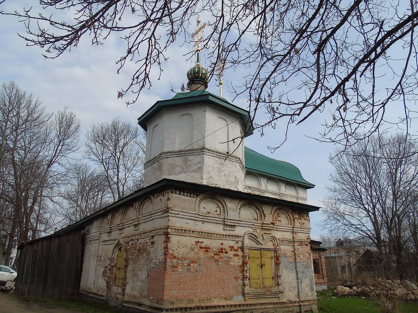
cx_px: 209
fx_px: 302
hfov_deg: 69.4
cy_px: 156
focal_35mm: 25
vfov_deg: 54.9
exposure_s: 1/1000
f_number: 3.8
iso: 80
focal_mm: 4.4
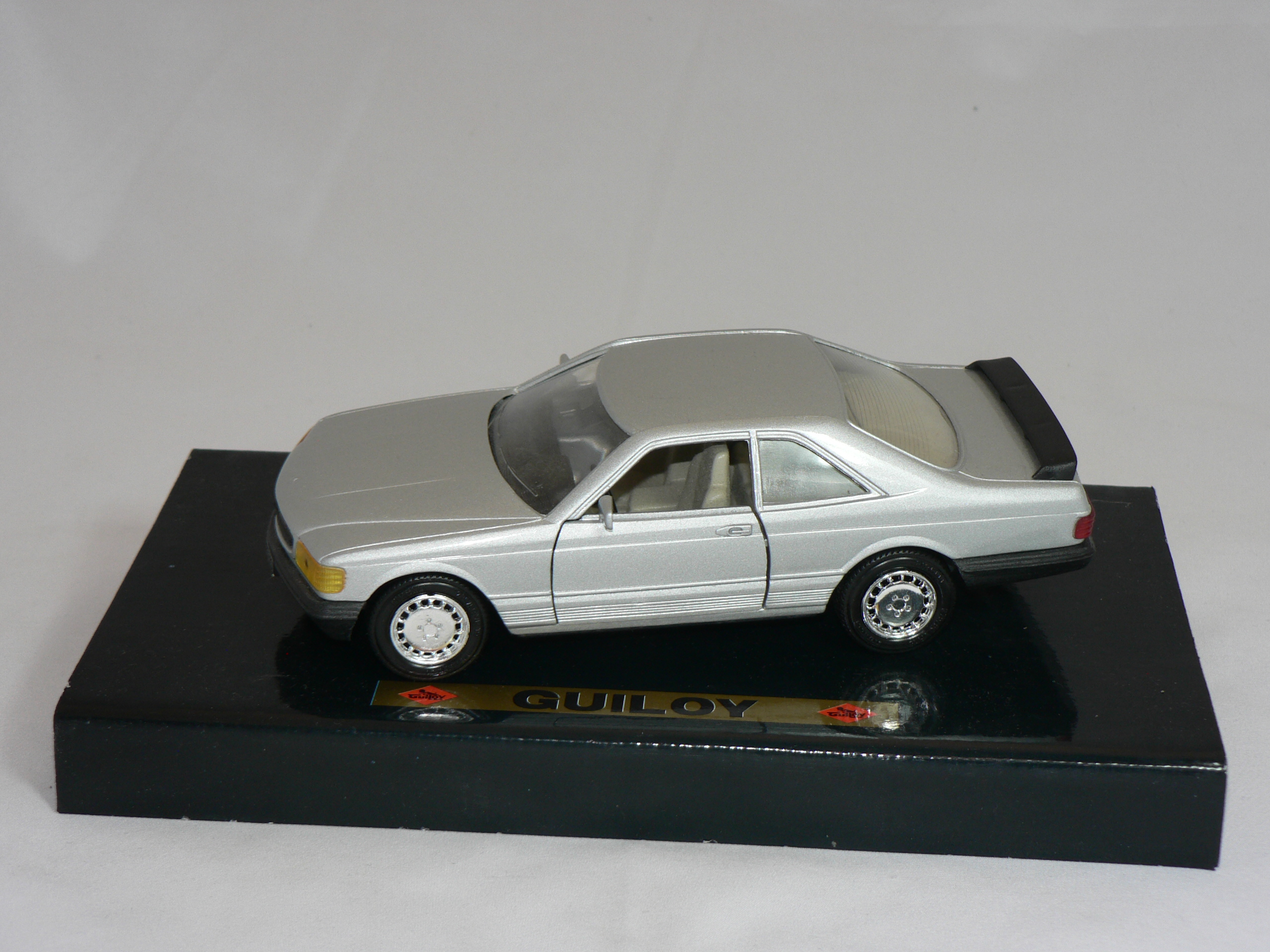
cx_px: 635
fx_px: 2348
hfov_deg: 30.3
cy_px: 476
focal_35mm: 64
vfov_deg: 22.9
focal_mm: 10.7
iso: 80
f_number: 3.2
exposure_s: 1/60
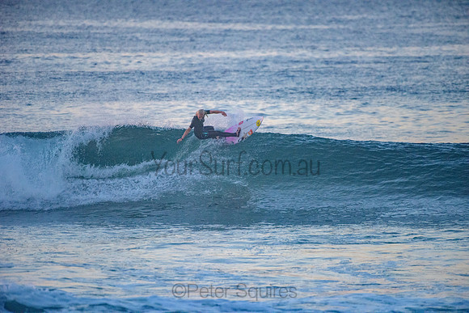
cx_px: 234
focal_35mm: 500
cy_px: 156
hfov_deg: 4.1
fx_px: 6515
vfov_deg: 2.8
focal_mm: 500
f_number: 5.6
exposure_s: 1/2000
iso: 4000
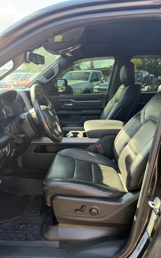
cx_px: 75
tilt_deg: -14.6
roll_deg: +1.1
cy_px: 131
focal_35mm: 26
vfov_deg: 70.4
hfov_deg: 47.6
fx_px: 183
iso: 80
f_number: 1.78
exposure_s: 1/172
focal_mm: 6.76
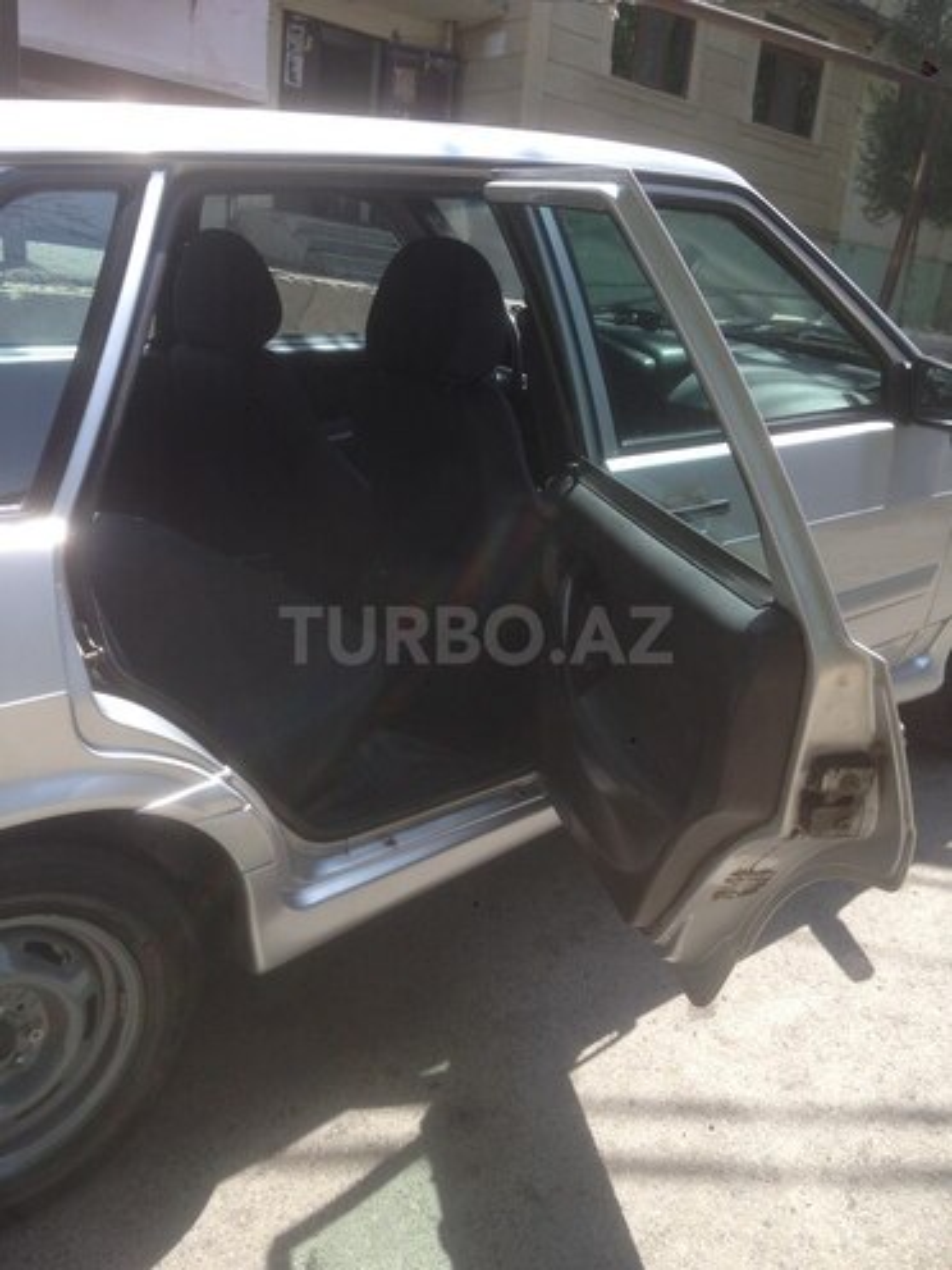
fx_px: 1210
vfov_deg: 55.4
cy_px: 635
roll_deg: -6.4
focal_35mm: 33
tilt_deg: -11.0
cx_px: 476
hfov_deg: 42.9
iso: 50
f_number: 2.4
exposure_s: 1/423
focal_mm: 4.12
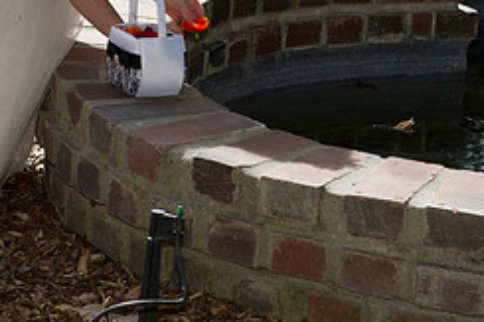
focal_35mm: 166
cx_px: 172
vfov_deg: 8.2
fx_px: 2230
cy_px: 26
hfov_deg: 12.4
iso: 200
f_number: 10
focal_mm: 70
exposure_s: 1/250
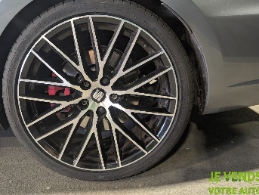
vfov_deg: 48.1
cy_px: 82
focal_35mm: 29
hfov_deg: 61.3
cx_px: 110
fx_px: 217
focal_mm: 6.9
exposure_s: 1/57.6
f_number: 1.68
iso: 243
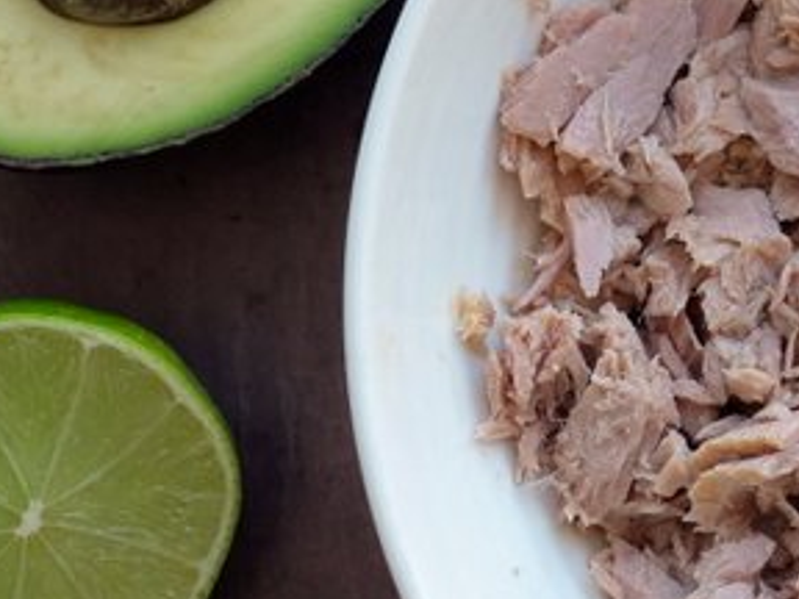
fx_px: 4616
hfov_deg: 9.6
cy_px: 0
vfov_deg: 7.4
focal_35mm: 200
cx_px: 1185
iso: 200
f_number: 3.5
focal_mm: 24
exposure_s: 1/125
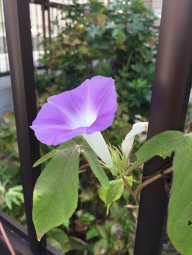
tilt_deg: -21.3
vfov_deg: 61.6
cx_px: 96
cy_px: 128
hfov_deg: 48.3
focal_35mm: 29
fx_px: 214
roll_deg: -0.6
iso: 32
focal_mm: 4.15
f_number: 2.2
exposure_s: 1/384
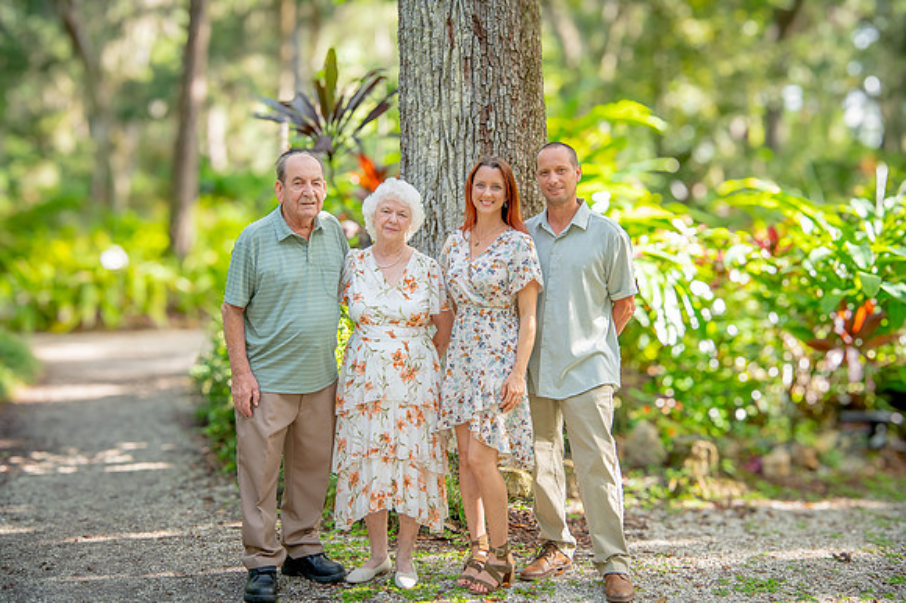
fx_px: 1258
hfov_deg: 39.6
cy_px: 302
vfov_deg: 27.0
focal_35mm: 50
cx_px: 453
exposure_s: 1/250
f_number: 4
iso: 400
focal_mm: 50
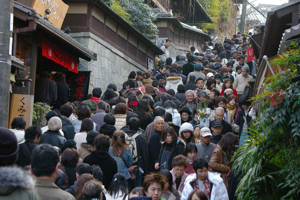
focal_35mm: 94
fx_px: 788
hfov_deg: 21.6
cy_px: 100
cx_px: 150
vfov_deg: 14.5
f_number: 5.6
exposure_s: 1/125
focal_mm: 63
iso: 800
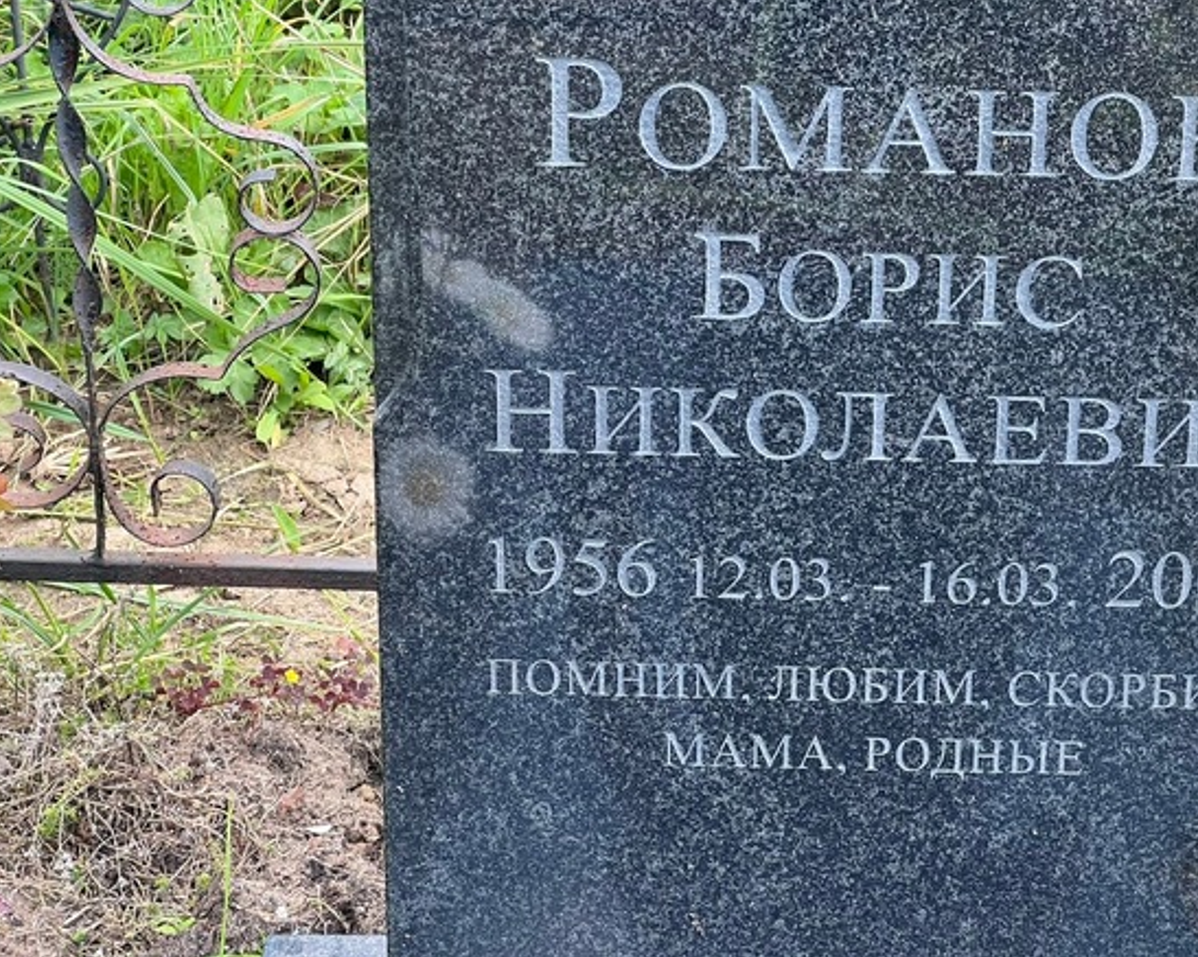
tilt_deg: -24.9
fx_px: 3898
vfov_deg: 14.0
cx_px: 869
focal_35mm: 110
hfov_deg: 17.4
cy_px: 427
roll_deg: -0.5
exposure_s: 1/99
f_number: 2.8
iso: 50
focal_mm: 9
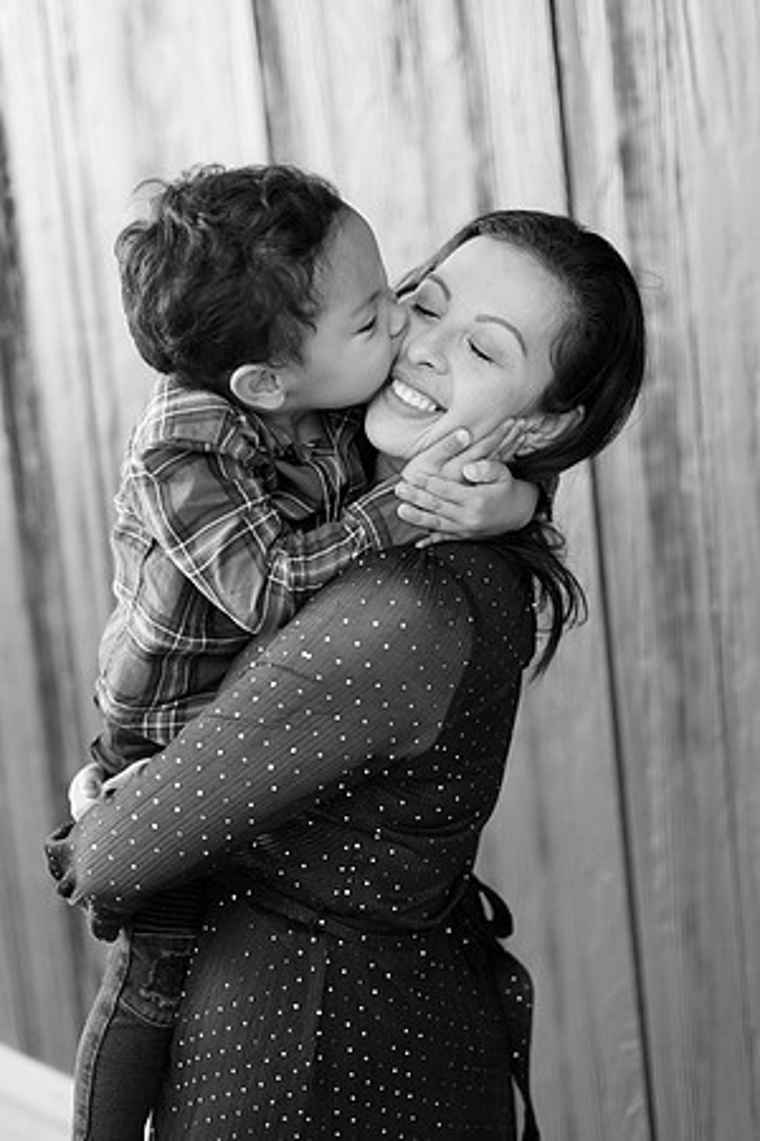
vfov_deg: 39.6
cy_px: 570
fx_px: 1583
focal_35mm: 50
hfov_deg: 27.0
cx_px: 380
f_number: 1.8
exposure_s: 1/250
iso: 100
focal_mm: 50
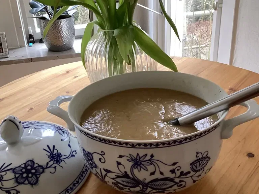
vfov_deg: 45.4
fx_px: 232
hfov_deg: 58.4
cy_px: 97
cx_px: 130
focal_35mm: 31
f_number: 2.4
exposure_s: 1/50
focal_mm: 3.3
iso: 160
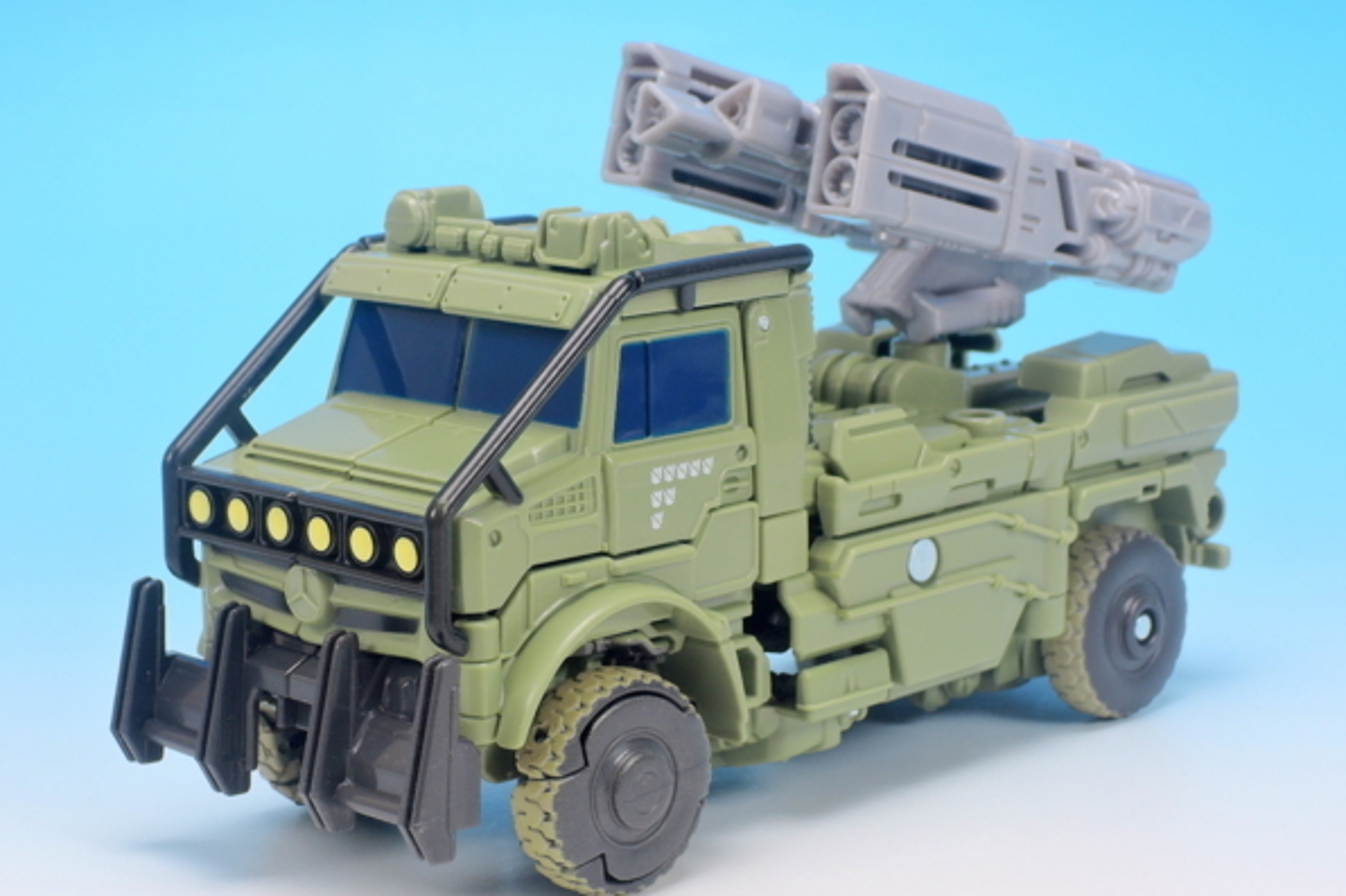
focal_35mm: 89
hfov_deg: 22.9
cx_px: 675
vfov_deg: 15.3
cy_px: 467
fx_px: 3326
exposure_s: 1
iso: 80
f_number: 7.1
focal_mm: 18.2
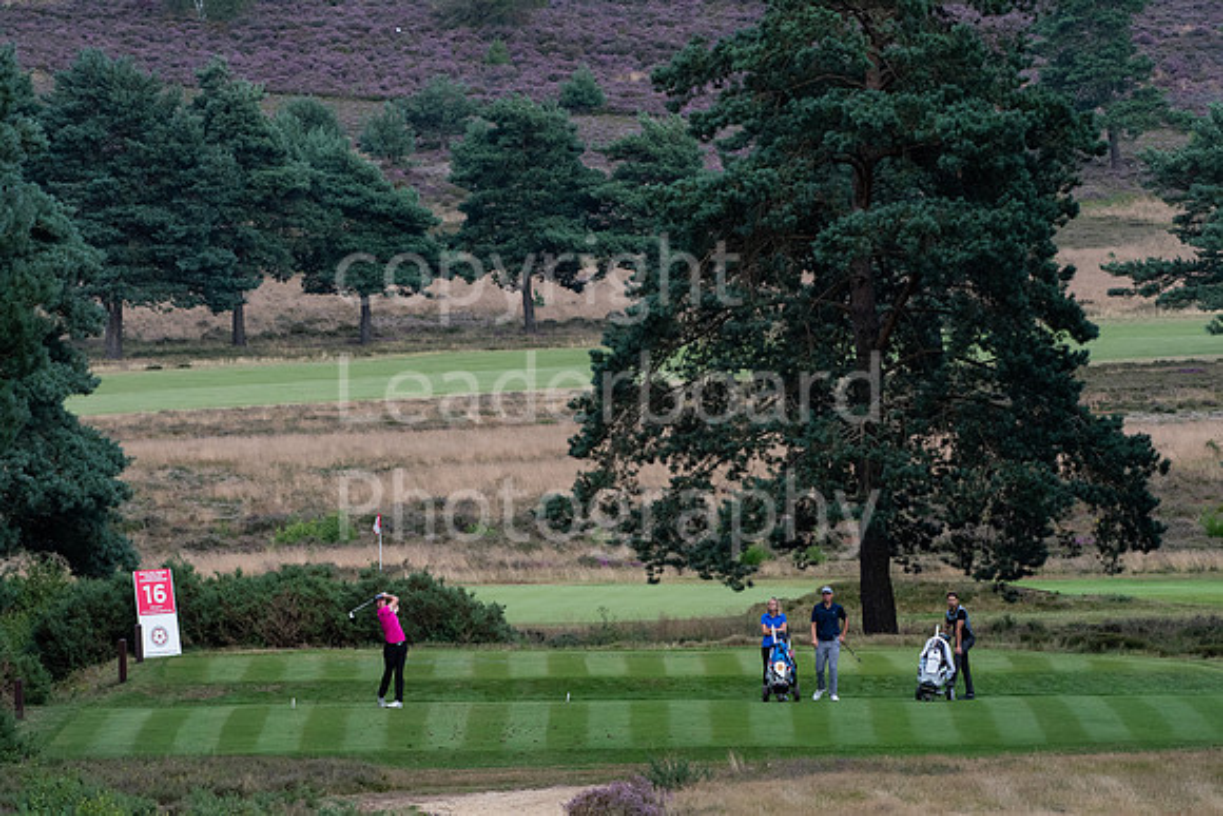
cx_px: 612
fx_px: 10703
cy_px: 408
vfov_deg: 4.4
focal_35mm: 315
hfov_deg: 6.5
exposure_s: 1/1250
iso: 1000
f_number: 6.3
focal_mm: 210
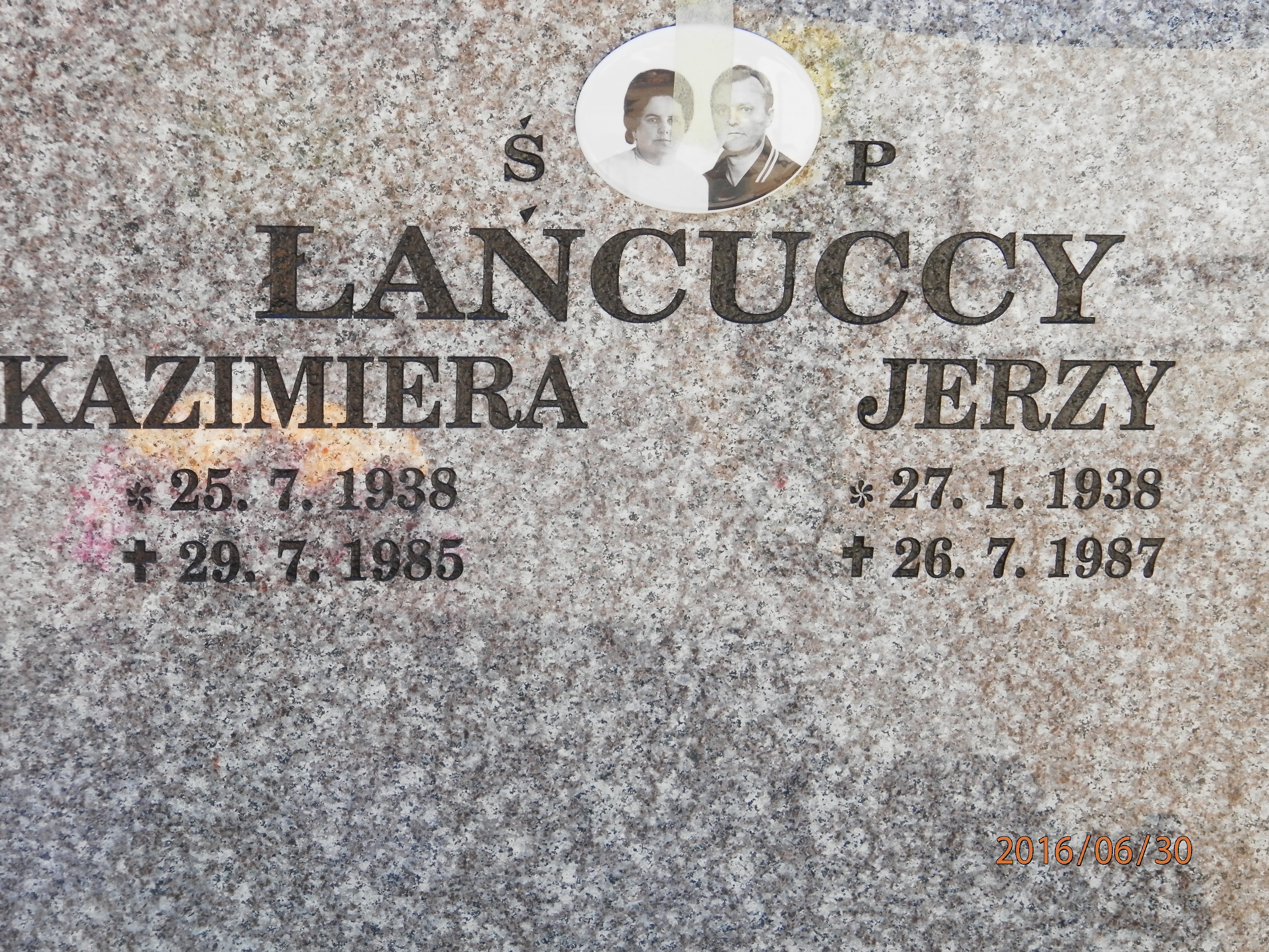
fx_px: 3006
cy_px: 476
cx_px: 634
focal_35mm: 82
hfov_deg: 23.8
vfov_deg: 18.0
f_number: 4.2
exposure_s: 1/160
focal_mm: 14.6
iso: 125
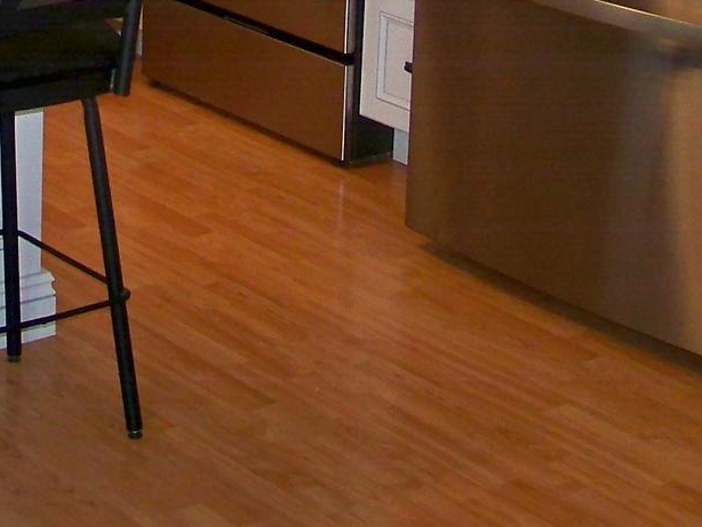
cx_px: 232
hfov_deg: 17.8
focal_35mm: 110
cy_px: -298
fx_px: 2232
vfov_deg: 12.7
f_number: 2.8
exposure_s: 1/30
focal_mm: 5.85
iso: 200
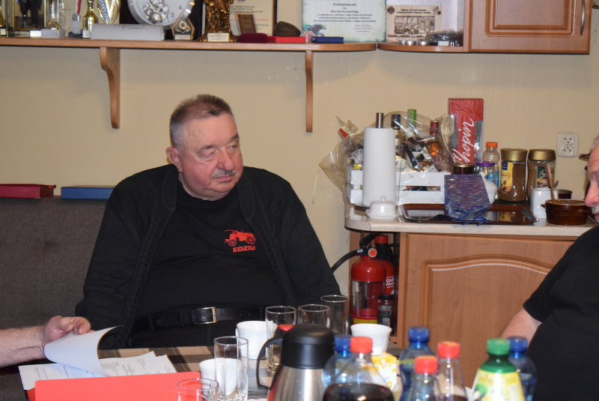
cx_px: 300
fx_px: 1374
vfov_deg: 16.6
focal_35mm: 82
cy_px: 200
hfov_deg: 24.6
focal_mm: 55
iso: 3200
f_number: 5.6
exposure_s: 1/60
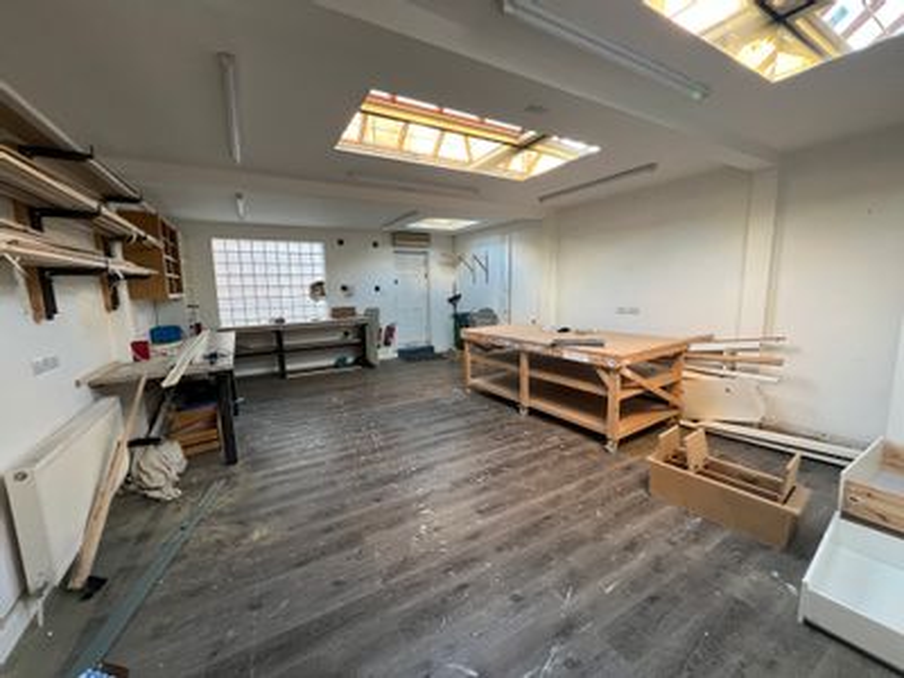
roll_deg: +1.0
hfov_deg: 106.2
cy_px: 339
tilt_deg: -8.2
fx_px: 339
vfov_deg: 89.9
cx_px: 452
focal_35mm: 13
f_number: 1.8
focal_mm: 1.57
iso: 250
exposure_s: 1/96
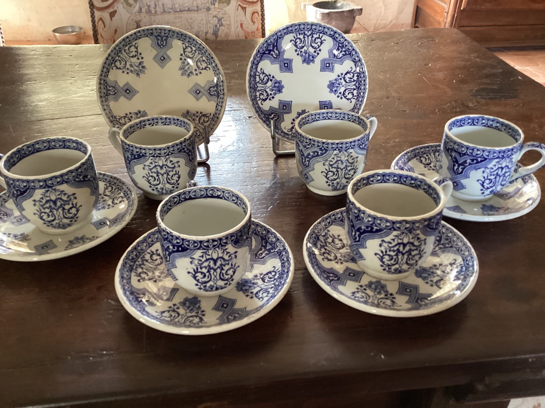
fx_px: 488
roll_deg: -0.1
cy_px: 204
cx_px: 272
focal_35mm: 31
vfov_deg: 45.4
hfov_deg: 58.4
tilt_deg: -35.9
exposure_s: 1/40
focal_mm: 3.3
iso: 320
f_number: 2.4
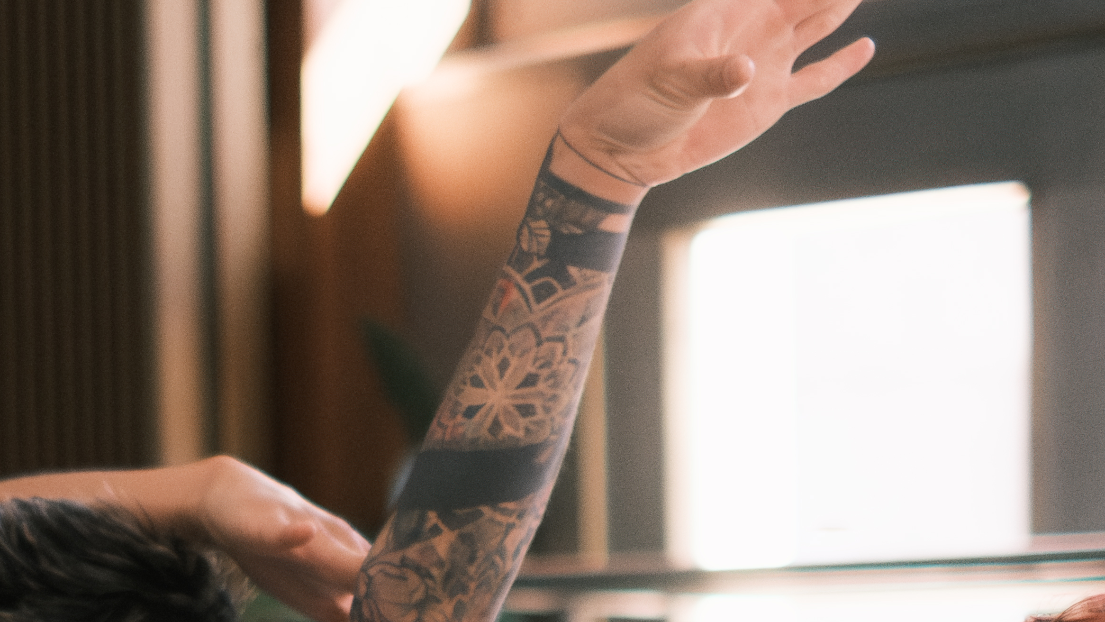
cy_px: 1034
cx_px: 25
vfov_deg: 6.5
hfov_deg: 11.6
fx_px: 5391
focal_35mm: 184
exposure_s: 1/4000
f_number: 1.4
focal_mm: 35
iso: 3200
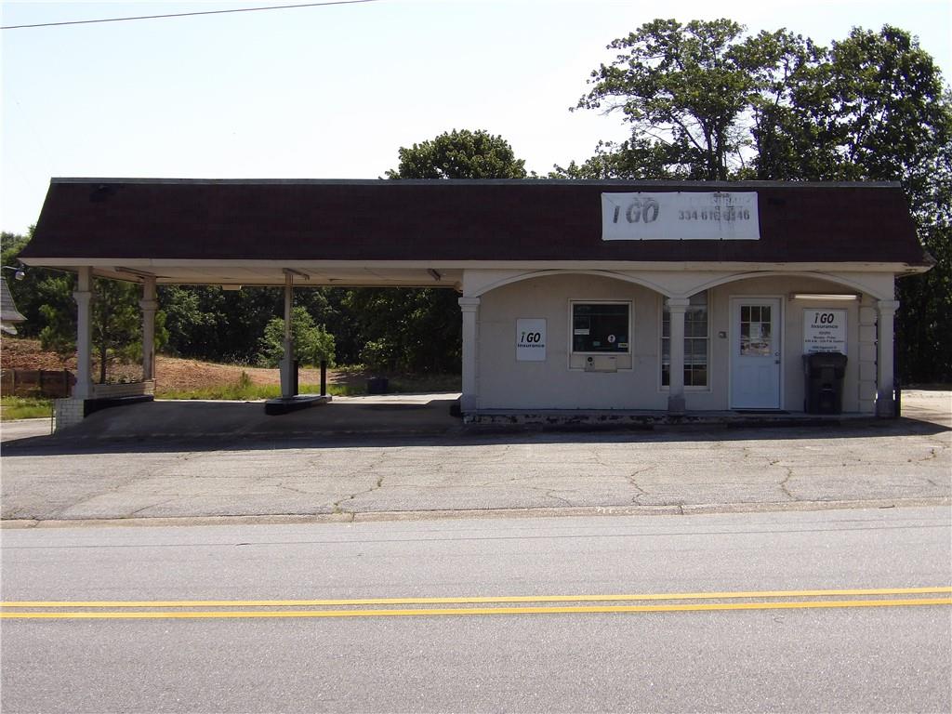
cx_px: 476
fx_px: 1265
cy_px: 357
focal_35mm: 46
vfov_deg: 31.5
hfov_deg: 41.2
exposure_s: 1/965
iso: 100
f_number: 3.8
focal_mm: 8.2
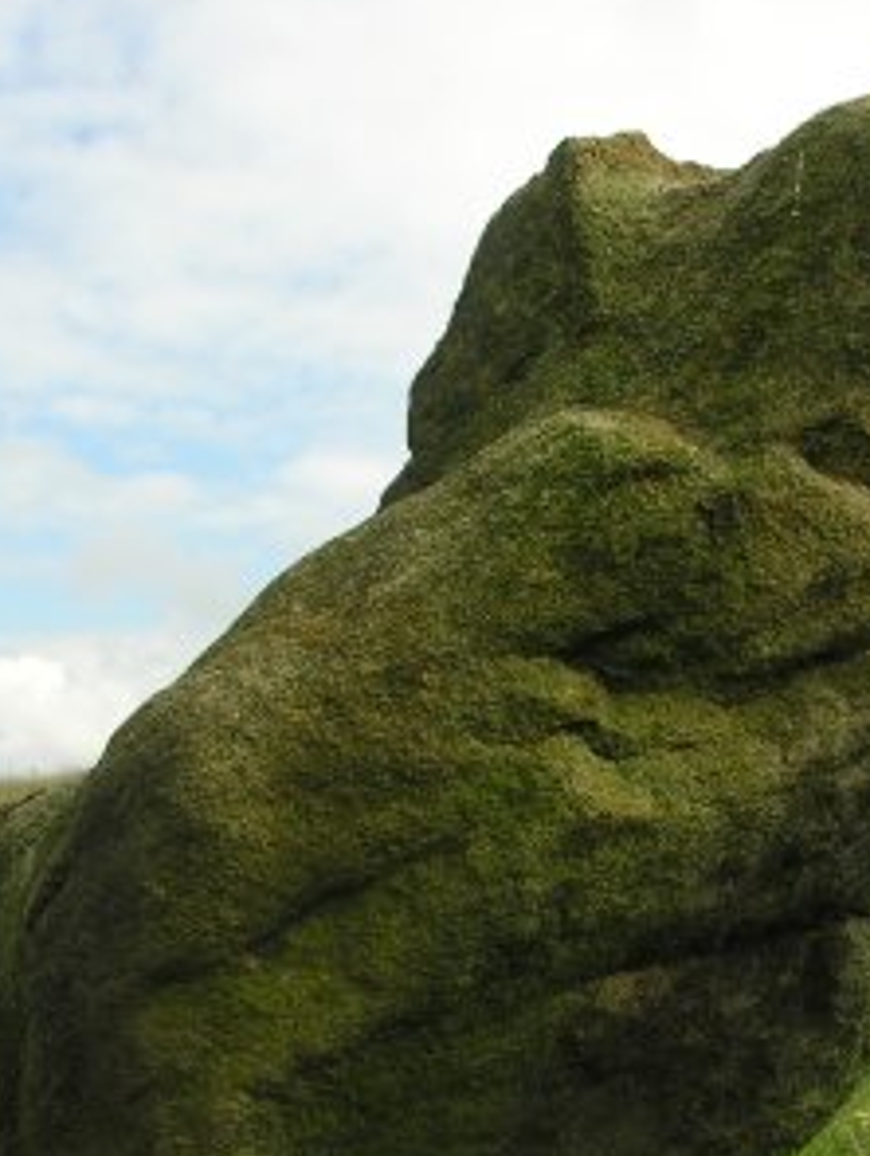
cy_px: 807
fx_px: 2575
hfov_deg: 19.1
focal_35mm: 77
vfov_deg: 25.1
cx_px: 568
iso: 50
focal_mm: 8.9
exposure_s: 1/188
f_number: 5.6
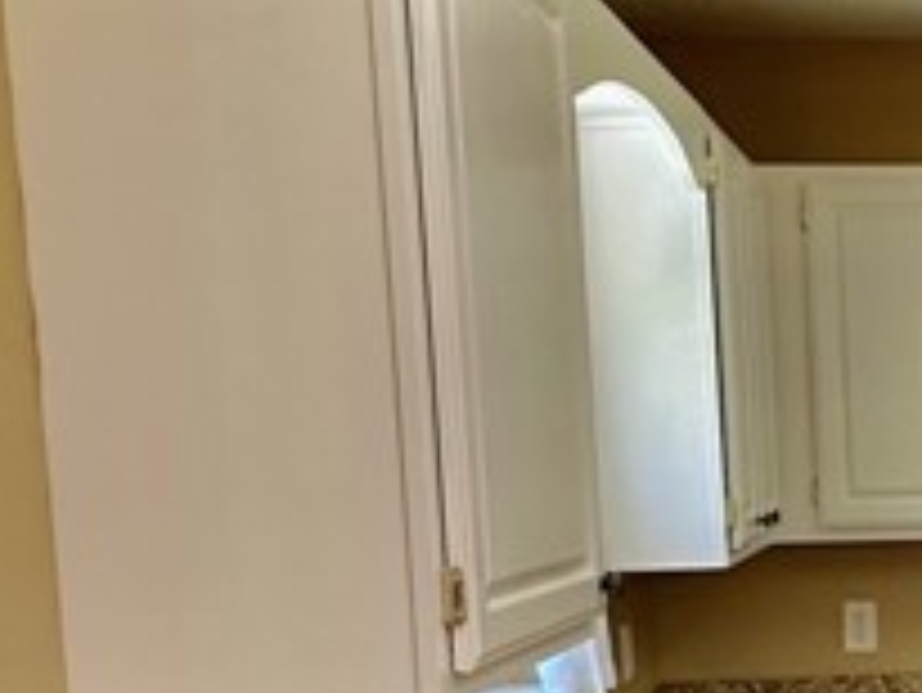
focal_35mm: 70
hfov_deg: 23.7
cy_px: 644
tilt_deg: -7.2
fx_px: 1866
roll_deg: +1.1
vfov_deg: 20.5
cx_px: 1264
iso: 320
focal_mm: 2.22
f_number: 2.2
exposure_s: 1/120
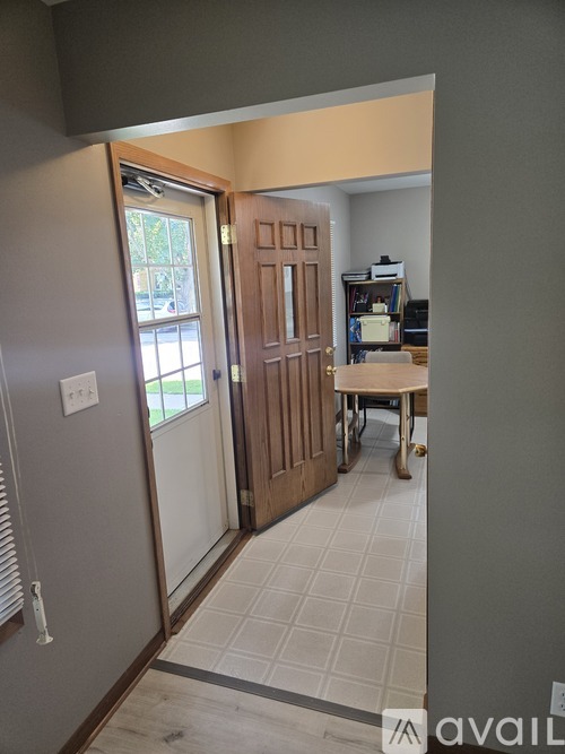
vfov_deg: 73.9
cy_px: 377
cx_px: 282
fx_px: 501
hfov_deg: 58.9
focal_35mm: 23
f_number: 1.8
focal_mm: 5.4
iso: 160
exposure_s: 1/120
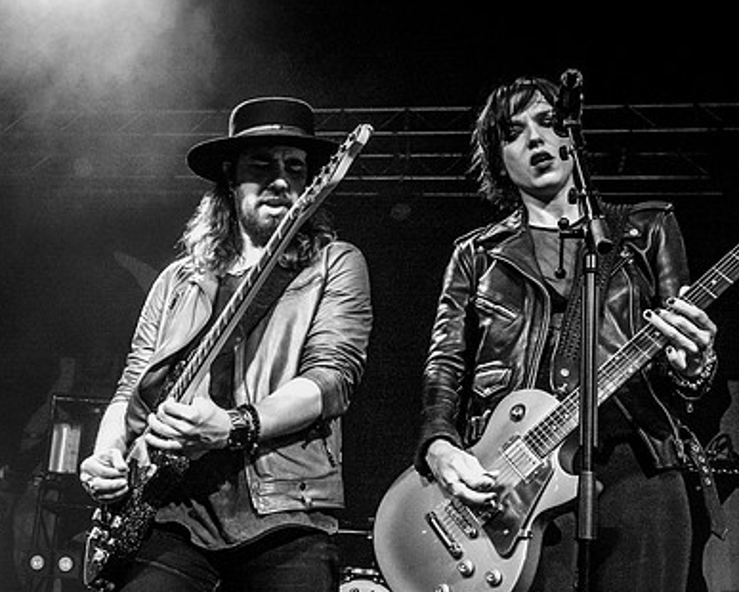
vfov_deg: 30.5
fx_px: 1072
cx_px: 186
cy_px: 422
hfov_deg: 37.1
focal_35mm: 49
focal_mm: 16
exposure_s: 1/160
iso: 800
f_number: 4
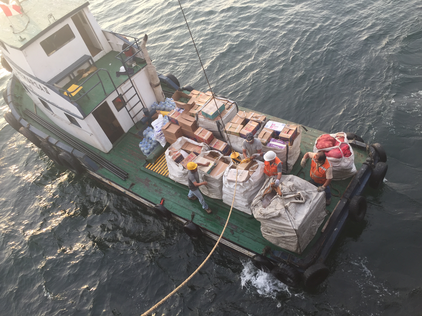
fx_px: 354
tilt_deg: -46.2
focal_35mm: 29
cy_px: 158
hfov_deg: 61.7
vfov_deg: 48.2
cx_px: 211
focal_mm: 4.15
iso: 32
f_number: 2.2
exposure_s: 1/344
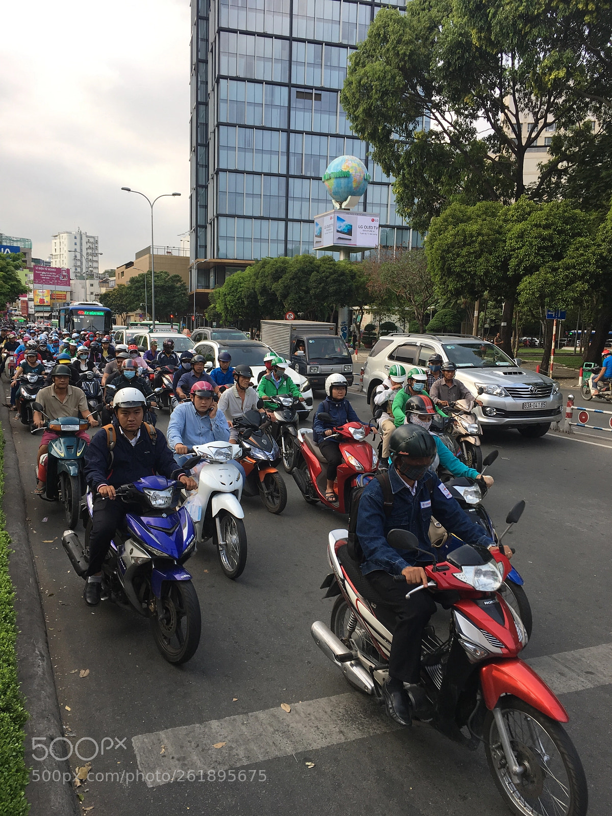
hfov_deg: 48.2
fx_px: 684
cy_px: 408
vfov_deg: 61.7
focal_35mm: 29
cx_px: 306
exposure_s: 1/416
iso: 25
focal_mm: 4.15
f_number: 2.2
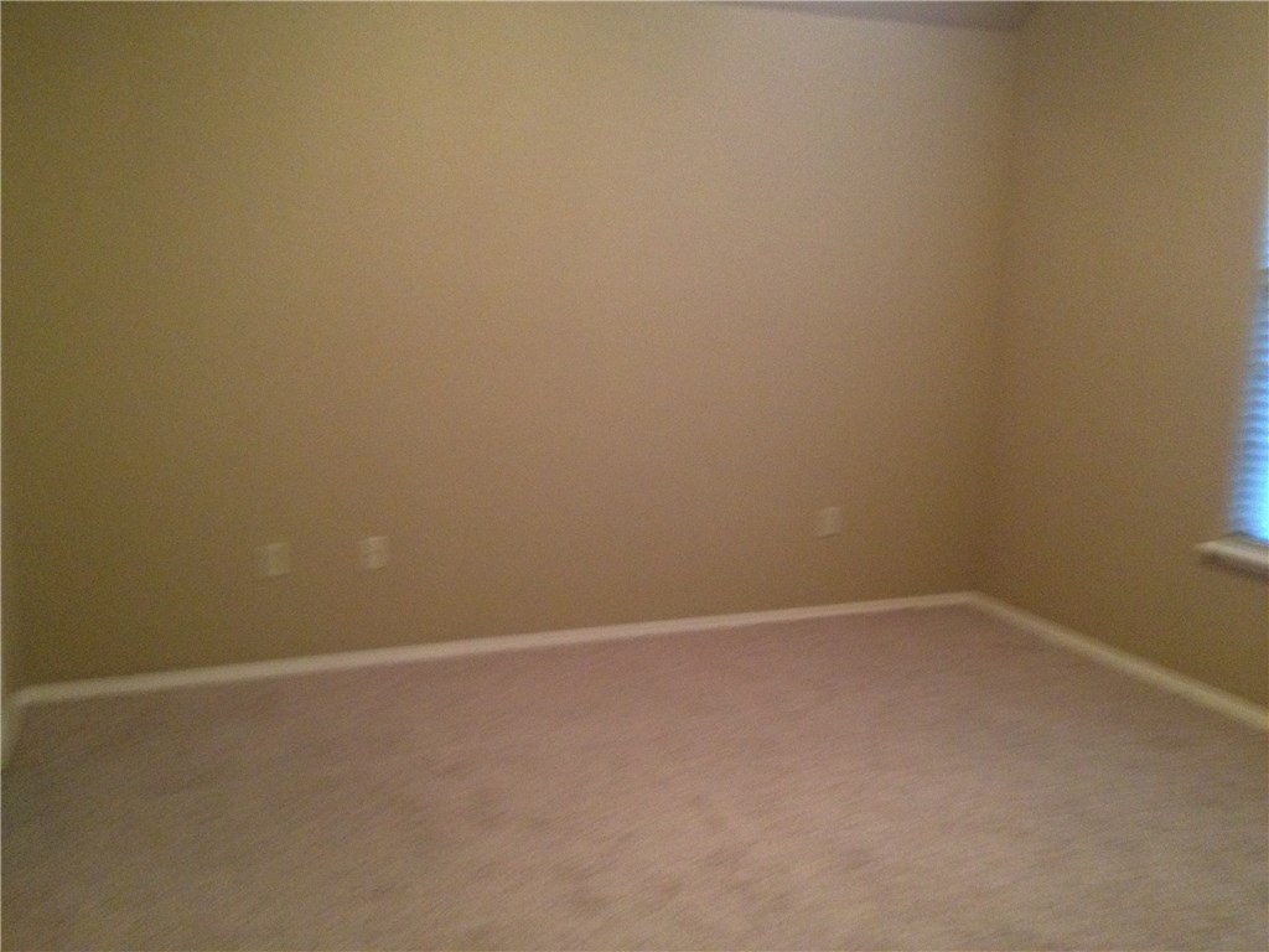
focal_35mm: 35
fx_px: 1283
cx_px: 634
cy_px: 476
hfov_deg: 52.6
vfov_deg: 40.7
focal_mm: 4.28
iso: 400
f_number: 2.4
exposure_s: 1/20
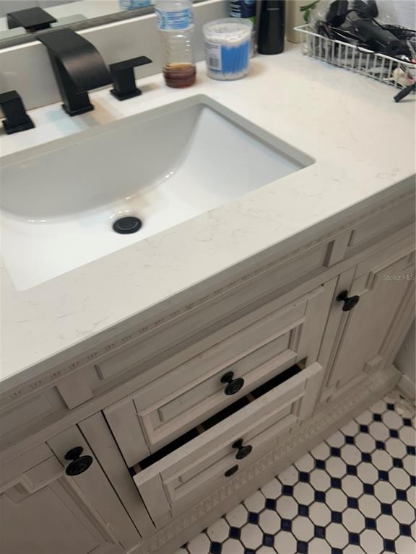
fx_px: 417
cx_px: 208
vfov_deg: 67.3
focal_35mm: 26
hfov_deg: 53.1
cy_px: 277
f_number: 1.5
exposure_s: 1/120
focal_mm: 5.7
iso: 80
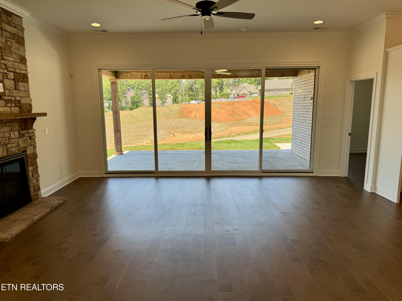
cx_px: 201
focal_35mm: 24
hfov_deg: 71.6
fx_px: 279
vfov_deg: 56.8
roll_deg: +0.3
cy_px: 150
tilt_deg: -9.6
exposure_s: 1/633
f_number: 1.78
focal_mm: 6.76
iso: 80
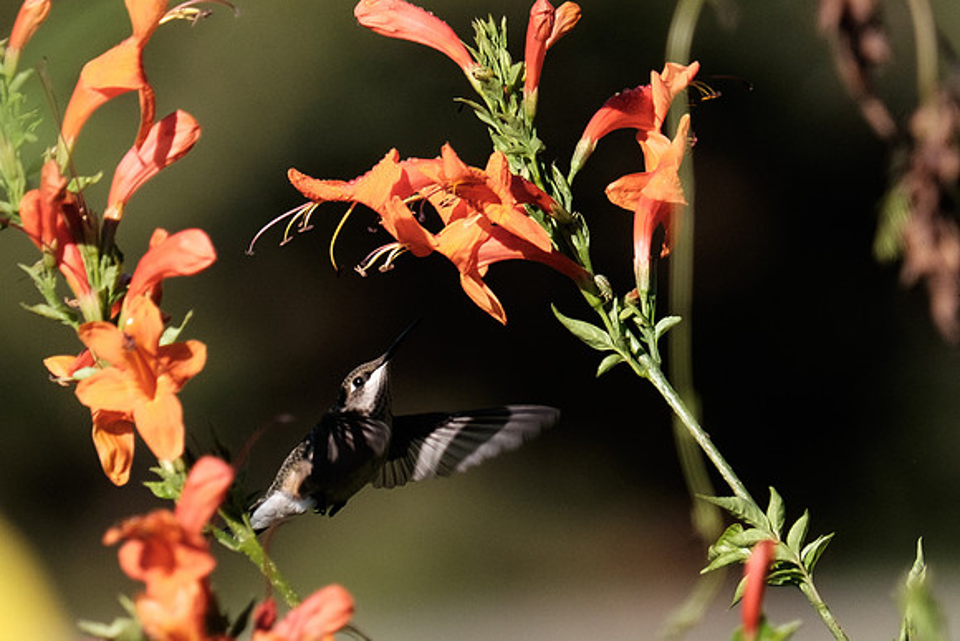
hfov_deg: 2.7
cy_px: 209
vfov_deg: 1.8
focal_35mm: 768
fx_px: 20486
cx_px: 539
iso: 400
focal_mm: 200
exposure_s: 1/2000
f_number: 4.8
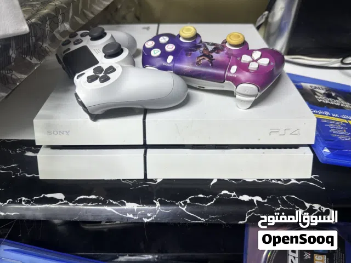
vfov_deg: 56.8
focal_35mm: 24
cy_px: 132
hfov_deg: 71.6
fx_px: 243
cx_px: 176
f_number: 1.78
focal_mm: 6.86
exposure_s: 1/50
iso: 125
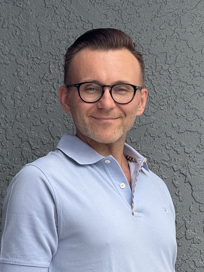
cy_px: 136
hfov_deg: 12.3
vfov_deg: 16.4
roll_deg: -0.1
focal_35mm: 120
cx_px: 102
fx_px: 943
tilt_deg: +2.0
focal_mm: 15.66
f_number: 2.8
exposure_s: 1/133
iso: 64
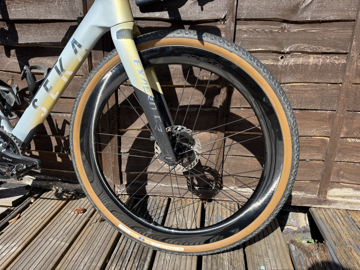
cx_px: 180
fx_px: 250
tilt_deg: -19.1
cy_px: 135
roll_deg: -0.8
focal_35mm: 24
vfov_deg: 56.8
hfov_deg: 71.6
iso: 80
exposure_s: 1/1721
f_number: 1.78
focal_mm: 6.76
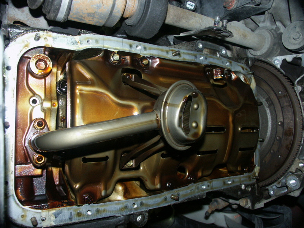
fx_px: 255
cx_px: 152
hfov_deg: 61.7
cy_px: 114
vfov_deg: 48.2
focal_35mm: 29
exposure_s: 1/45
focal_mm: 7.59
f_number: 2.8
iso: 200
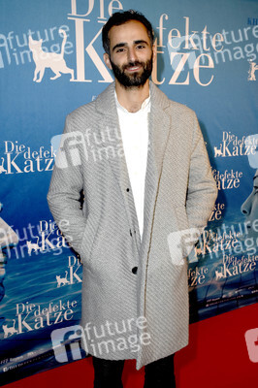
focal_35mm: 40
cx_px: 129
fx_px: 436
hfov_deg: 33.0
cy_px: 194
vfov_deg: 48.0
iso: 500
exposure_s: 1/160
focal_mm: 27
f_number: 8
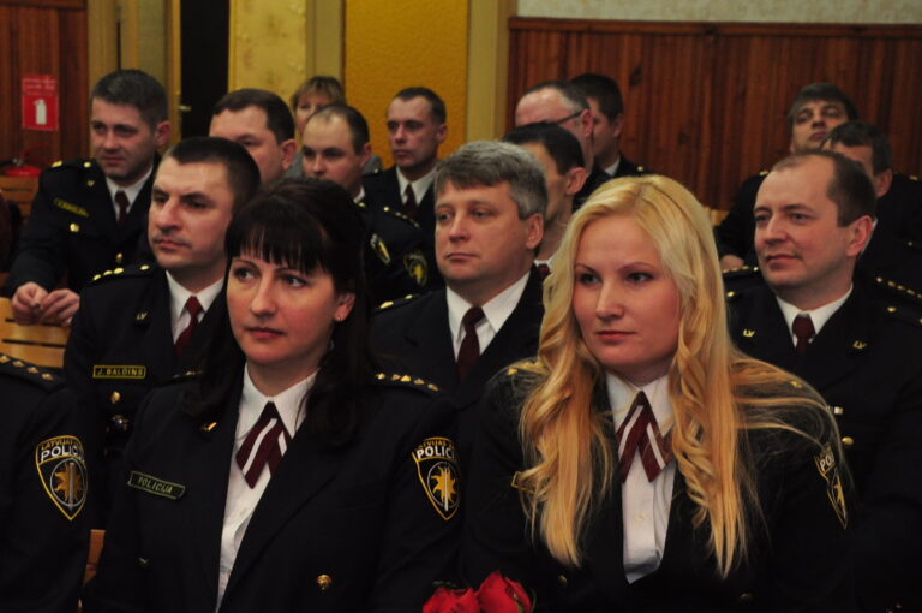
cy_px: 306
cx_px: 461
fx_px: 2225
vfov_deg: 15.7
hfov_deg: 23.4
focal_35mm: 87
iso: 1250
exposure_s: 1/60
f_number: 8
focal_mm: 58
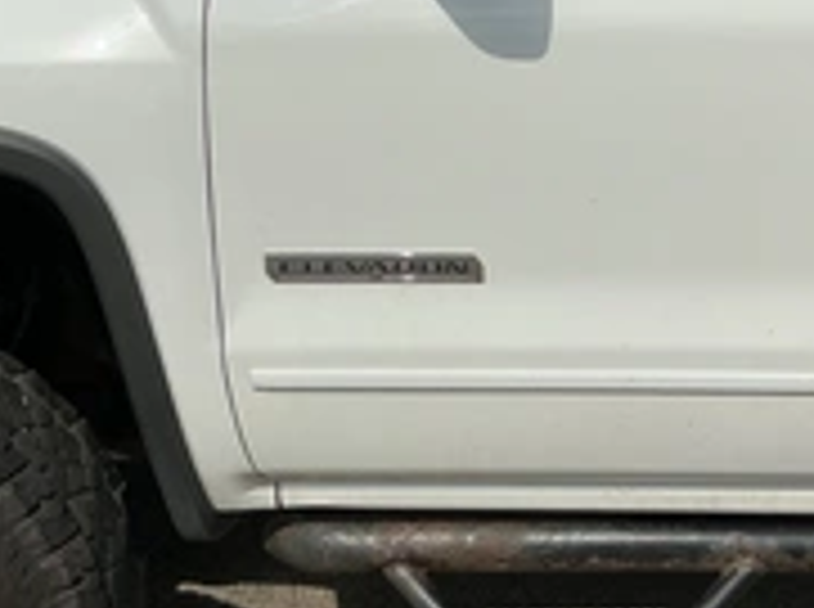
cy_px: 59
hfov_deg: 30.6
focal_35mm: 62
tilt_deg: -9.3
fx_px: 1455
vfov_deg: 23.0
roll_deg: -2.3
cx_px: 634
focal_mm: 3
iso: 25
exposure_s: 1/7407
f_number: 1.8
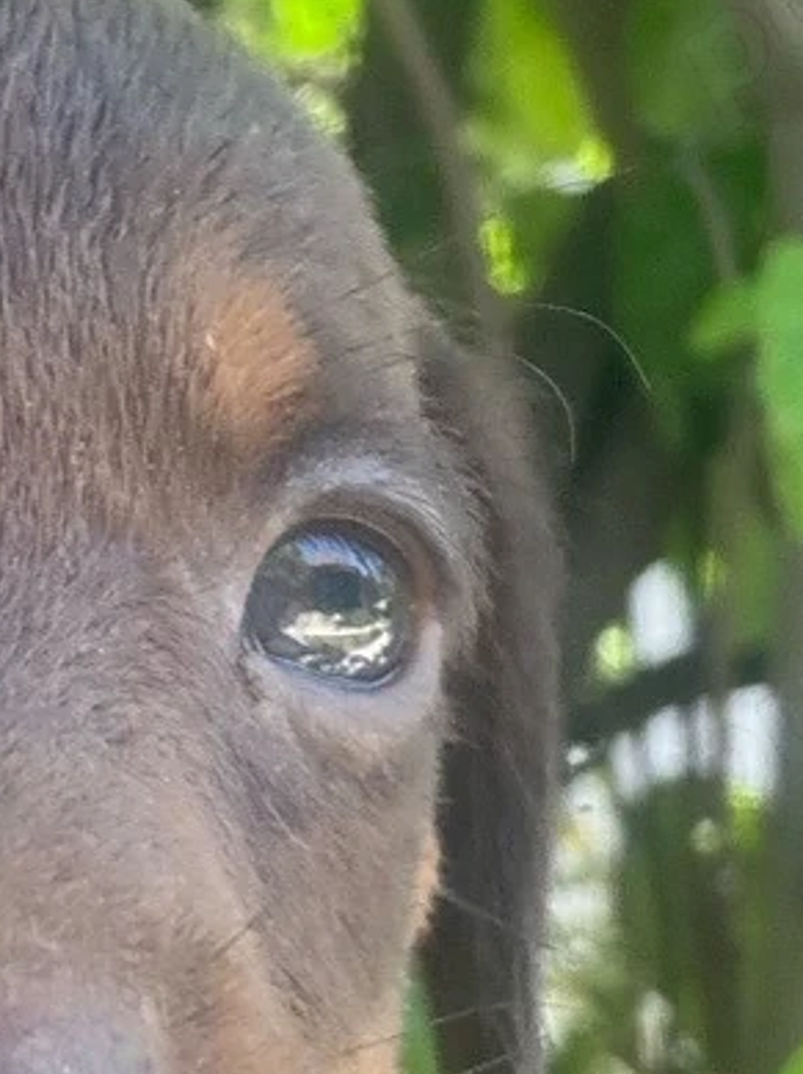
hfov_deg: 13.7
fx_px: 3191
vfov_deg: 19.0
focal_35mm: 103
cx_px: -270
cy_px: 704
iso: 50
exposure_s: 1/122
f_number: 1.9
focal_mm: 2.69
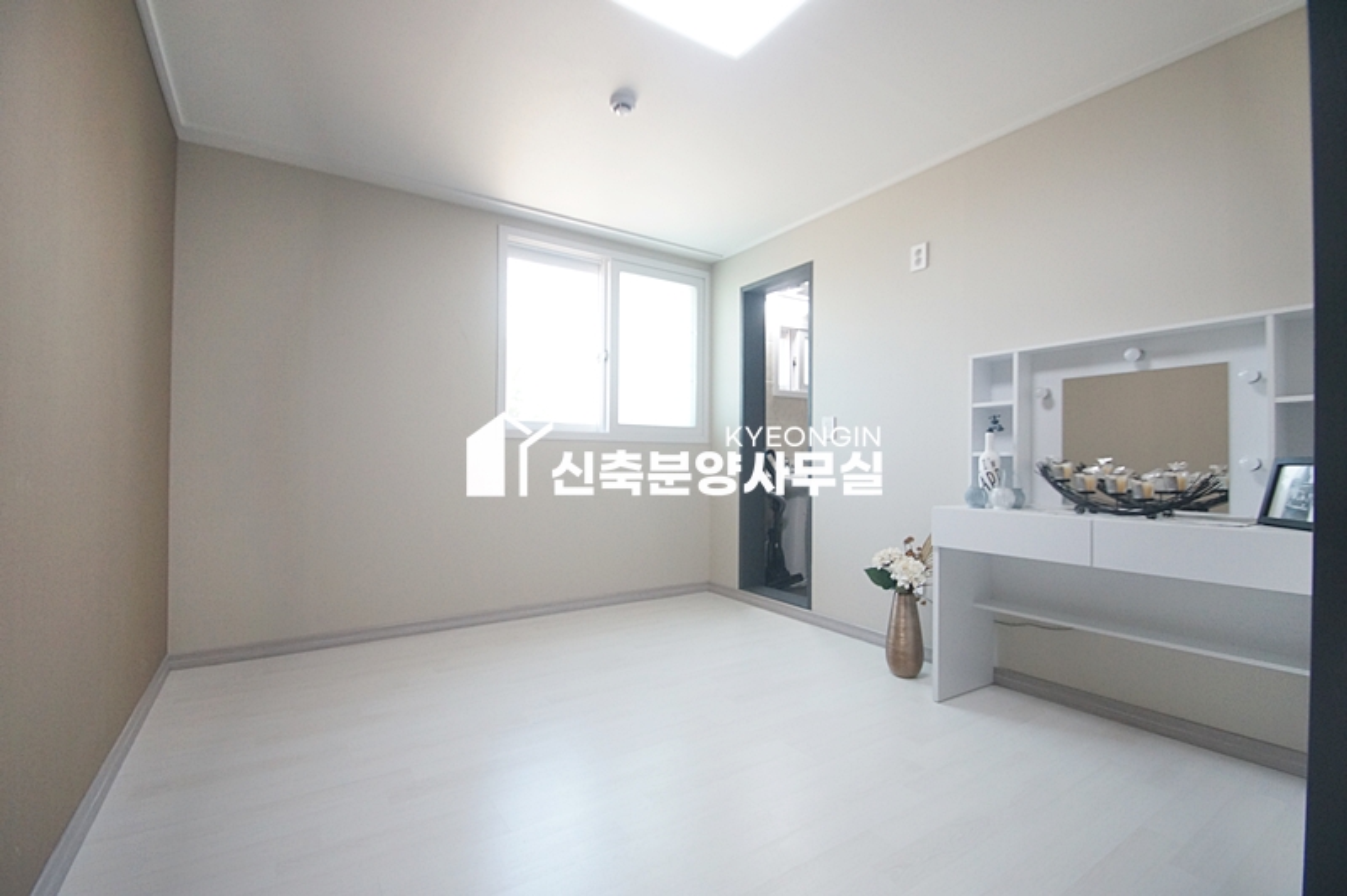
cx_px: 674
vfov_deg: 72.0
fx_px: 617
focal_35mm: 16
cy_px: 448
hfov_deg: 95.0
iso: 800
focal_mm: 11
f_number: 3.5
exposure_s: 1/125
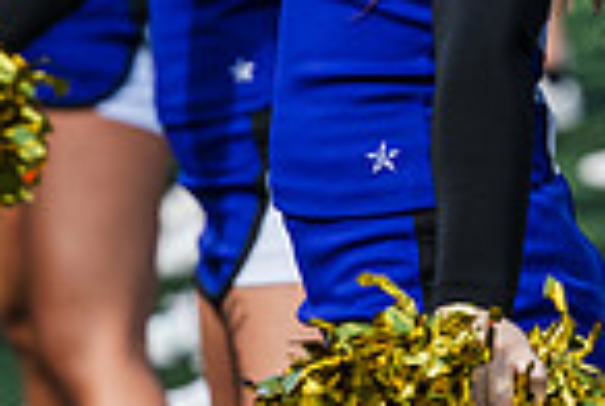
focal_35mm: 456
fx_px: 7679
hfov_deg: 4.5
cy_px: -242
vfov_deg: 3.0
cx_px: 460
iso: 250
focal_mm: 115
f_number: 3.5
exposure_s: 1/1600
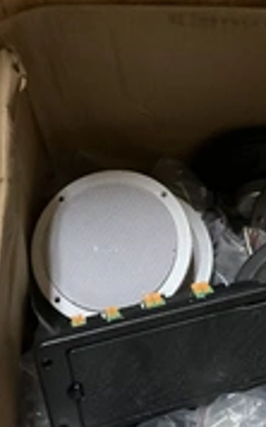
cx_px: 232
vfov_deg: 29.2
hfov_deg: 18.6
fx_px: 802
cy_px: 336
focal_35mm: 69
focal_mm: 3
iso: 320
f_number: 1.8
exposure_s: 1/30
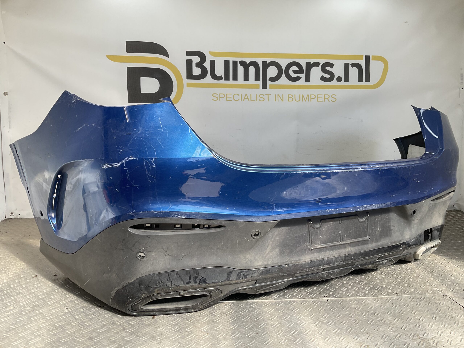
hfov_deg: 61.7
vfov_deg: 48.2
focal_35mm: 29
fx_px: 389
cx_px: 232
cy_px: 174
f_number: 1.8
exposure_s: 1/300
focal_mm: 3
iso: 16
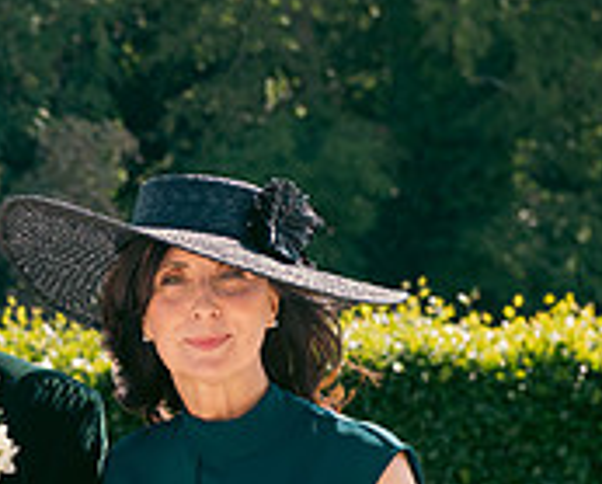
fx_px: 3926
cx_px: -320
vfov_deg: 7.0
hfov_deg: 8.6
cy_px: 500
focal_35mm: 220
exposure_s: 1/200
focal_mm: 70
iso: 125
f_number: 6.3
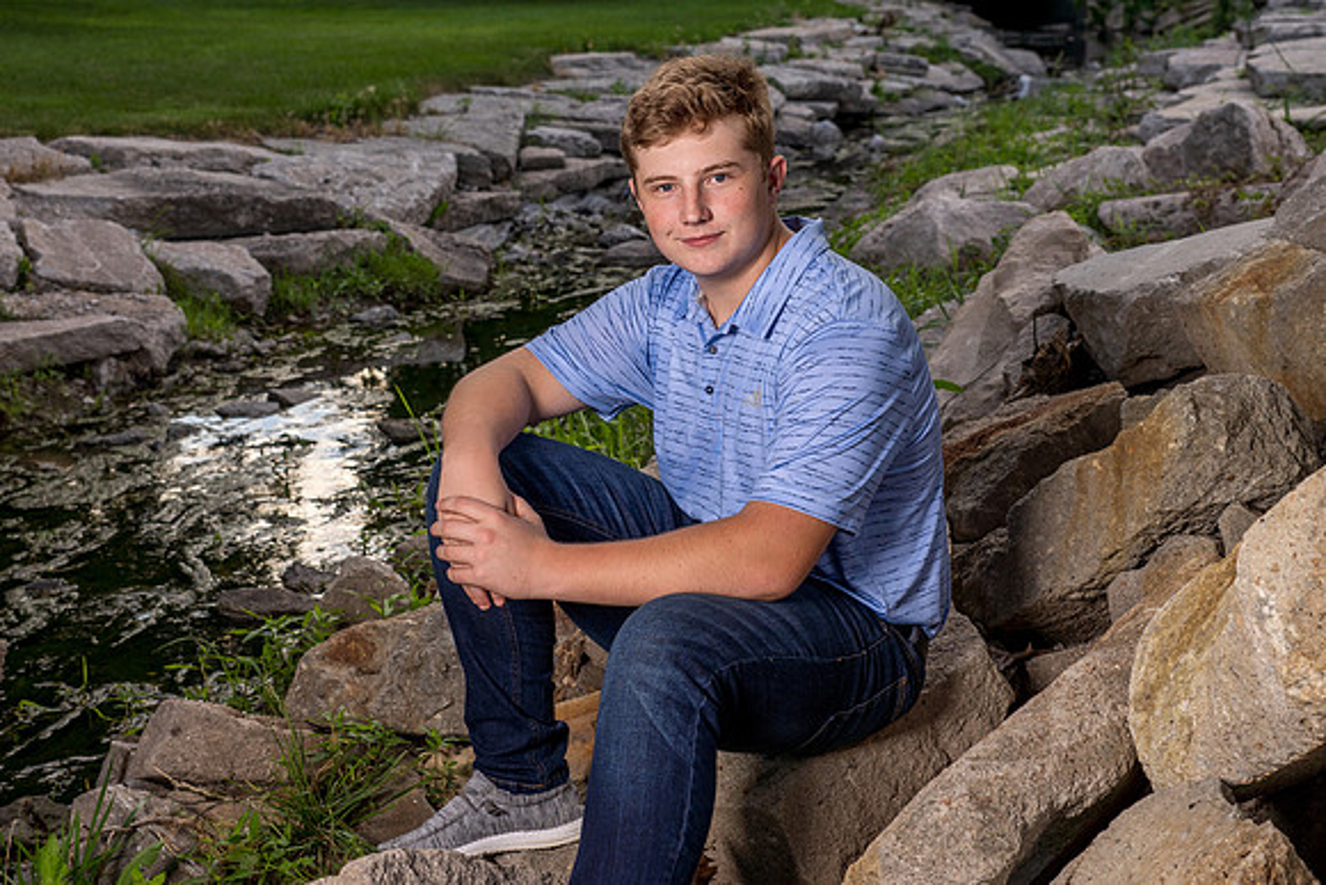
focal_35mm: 35
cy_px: 442
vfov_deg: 37.9
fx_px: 1289
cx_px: 663
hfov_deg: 54.4
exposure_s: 1/160
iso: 160
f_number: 5
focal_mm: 35
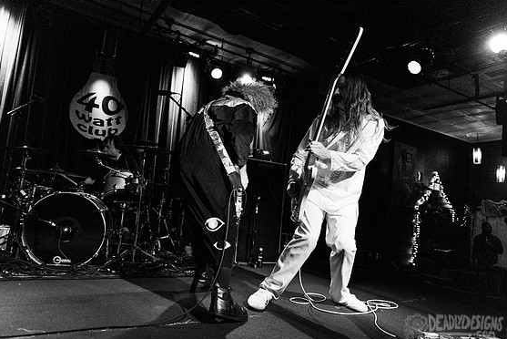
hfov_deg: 71.5
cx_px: 248
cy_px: 170
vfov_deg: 51.3
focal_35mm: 25
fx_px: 352
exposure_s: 1/250
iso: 3200
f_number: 3.2
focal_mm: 24
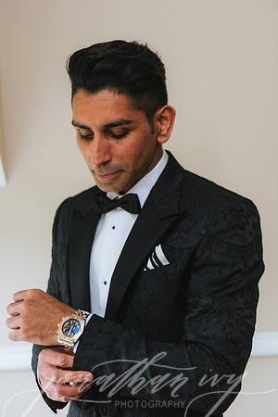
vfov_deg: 36.2
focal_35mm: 55
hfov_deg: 24.6
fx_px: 637
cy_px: 208
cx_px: 139
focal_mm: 55
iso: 1000
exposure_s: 1/200
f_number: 3.2
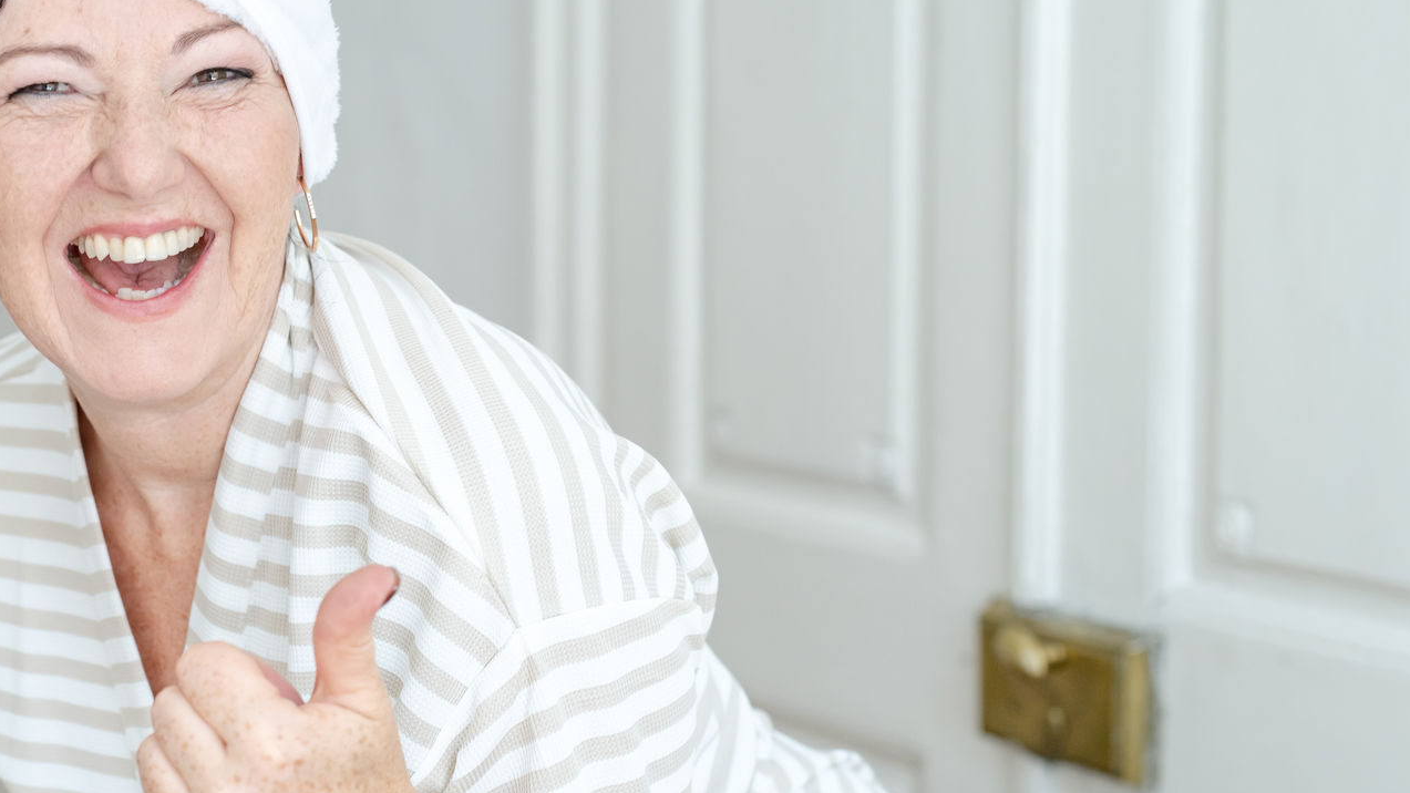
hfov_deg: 26.6
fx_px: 2954
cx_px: 387
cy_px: 405
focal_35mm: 79
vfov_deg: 15.3
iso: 320
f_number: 3.5
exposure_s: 1/160
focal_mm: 50
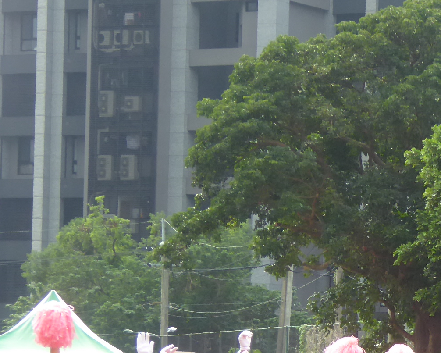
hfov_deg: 8.5
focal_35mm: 226
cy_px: 410
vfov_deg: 6.8
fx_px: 2950
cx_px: 484
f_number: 4.8
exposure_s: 1/200
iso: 200
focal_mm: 15
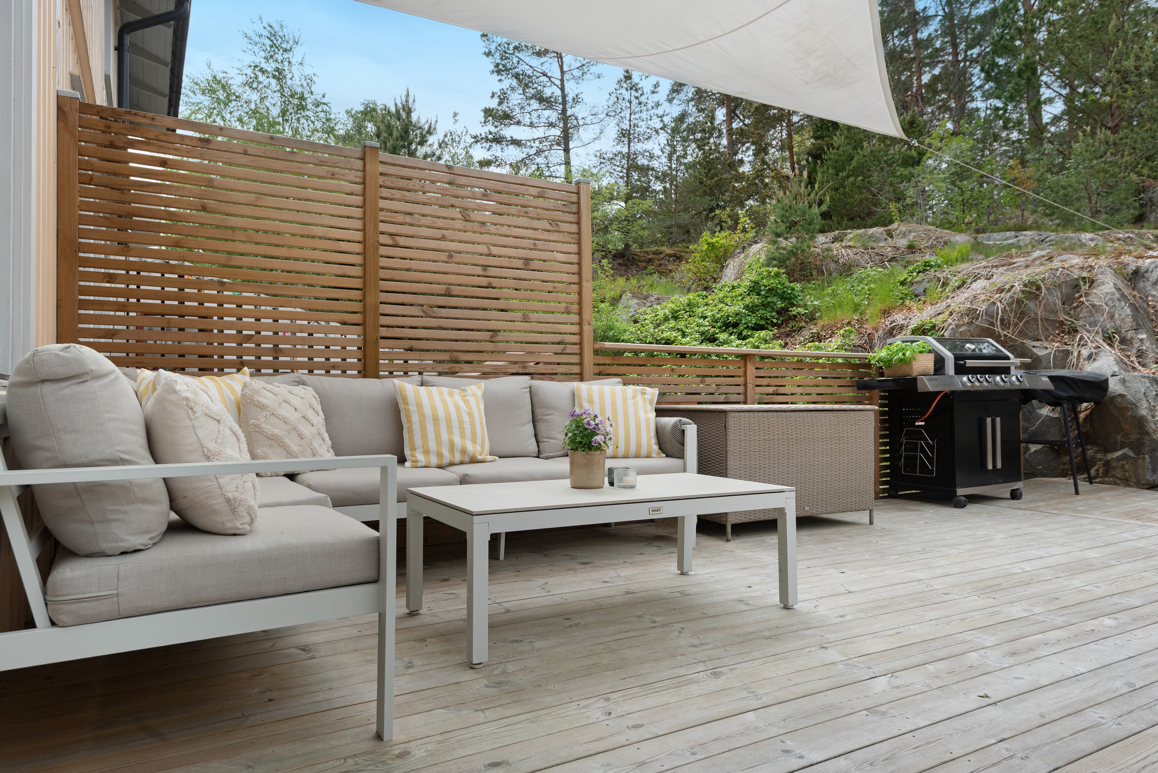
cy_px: 386
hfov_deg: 78.6
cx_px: 579
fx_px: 708
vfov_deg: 57.3
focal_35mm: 22
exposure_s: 1/350
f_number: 8
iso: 400
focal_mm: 22
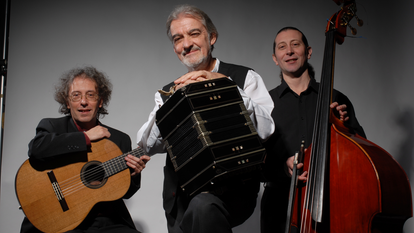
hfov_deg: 34.9
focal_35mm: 60
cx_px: 207
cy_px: 118
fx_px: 659
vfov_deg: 20.0
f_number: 9
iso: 100
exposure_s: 1/250
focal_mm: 38
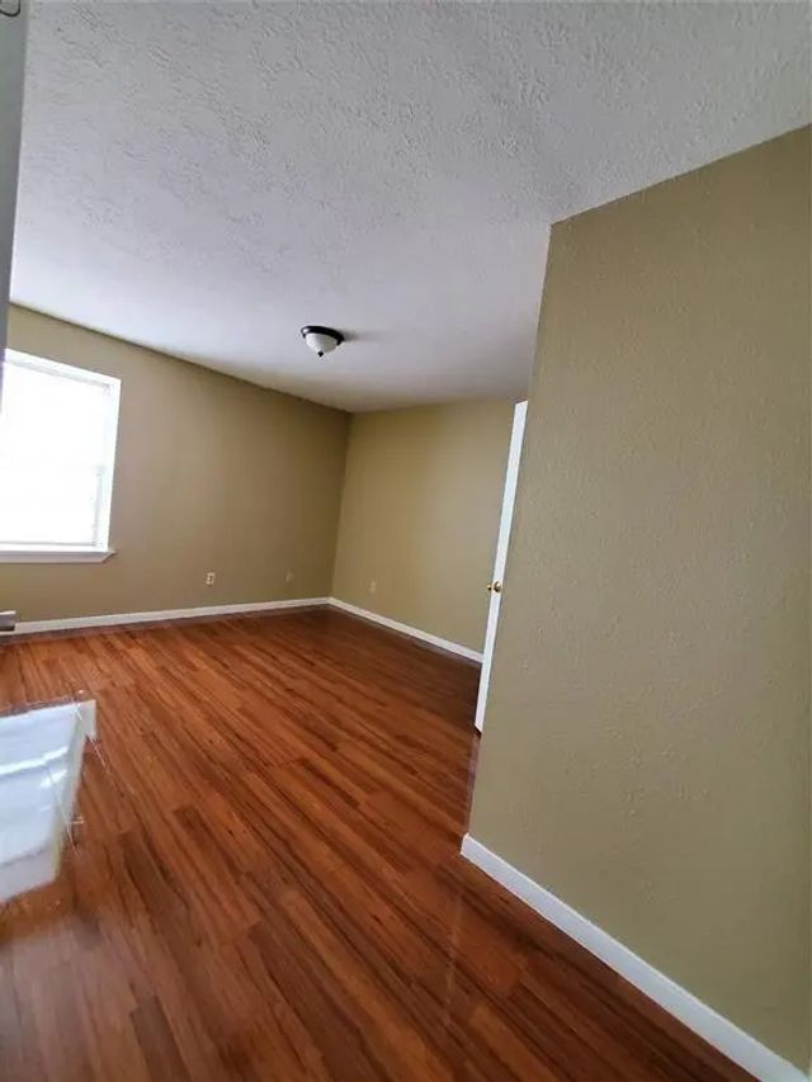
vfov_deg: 106.2
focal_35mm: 13
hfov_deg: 89.9
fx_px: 406
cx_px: 406
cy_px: 541
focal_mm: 1.8
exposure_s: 1/29
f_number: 2.2
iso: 640
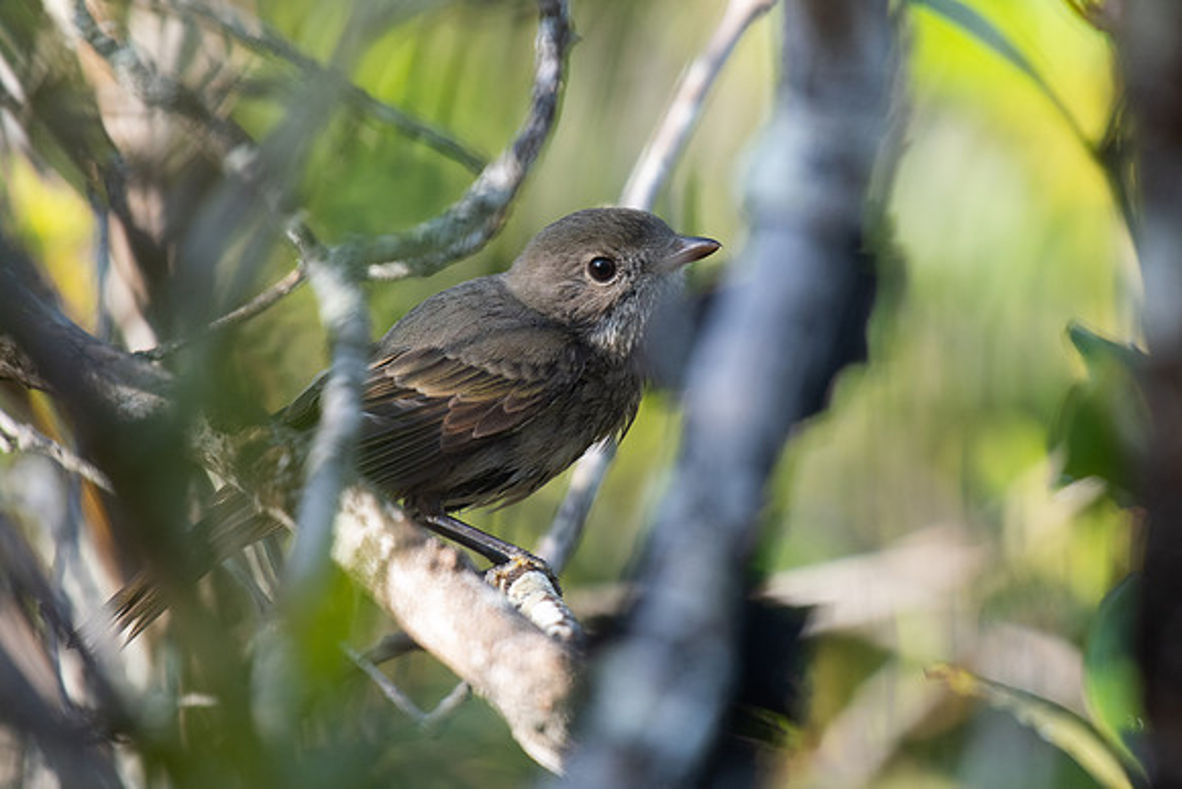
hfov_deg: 3.1
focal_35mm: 668
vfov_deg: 2.1
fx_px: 21952
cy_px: 353
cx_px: 651
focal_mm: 500
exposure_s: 1/320
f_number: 5.6
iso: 560
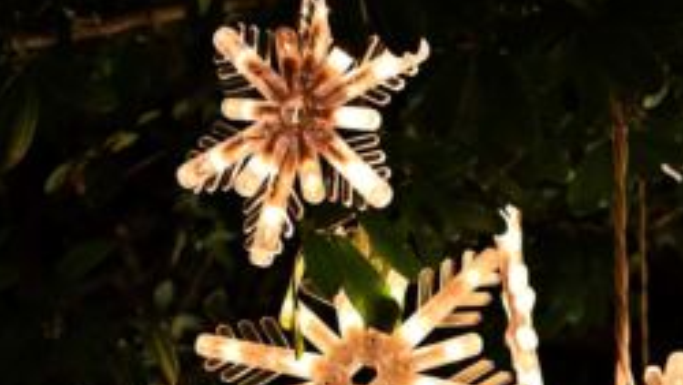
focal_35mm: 140
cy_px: 523
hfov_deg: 15.1
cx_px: 653
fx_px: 2543
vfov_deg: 8.5
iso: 1600
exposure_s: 1/25
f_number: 4
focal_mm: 35
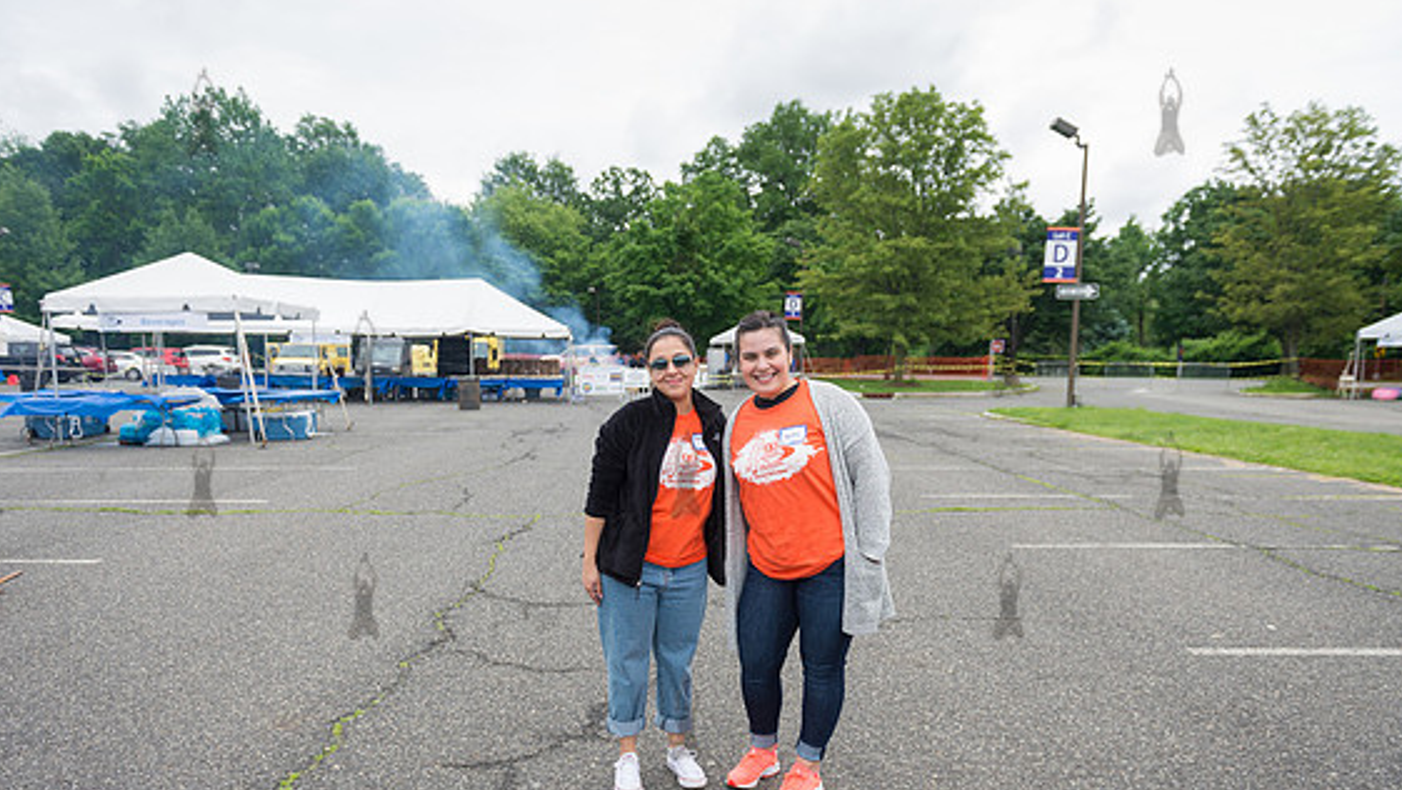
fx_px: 967
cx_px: 685
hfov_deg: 71.9
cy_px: 474
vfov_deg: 44.2
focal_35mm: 26
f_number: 3.5
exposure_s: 1/800
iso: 200
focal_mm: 24
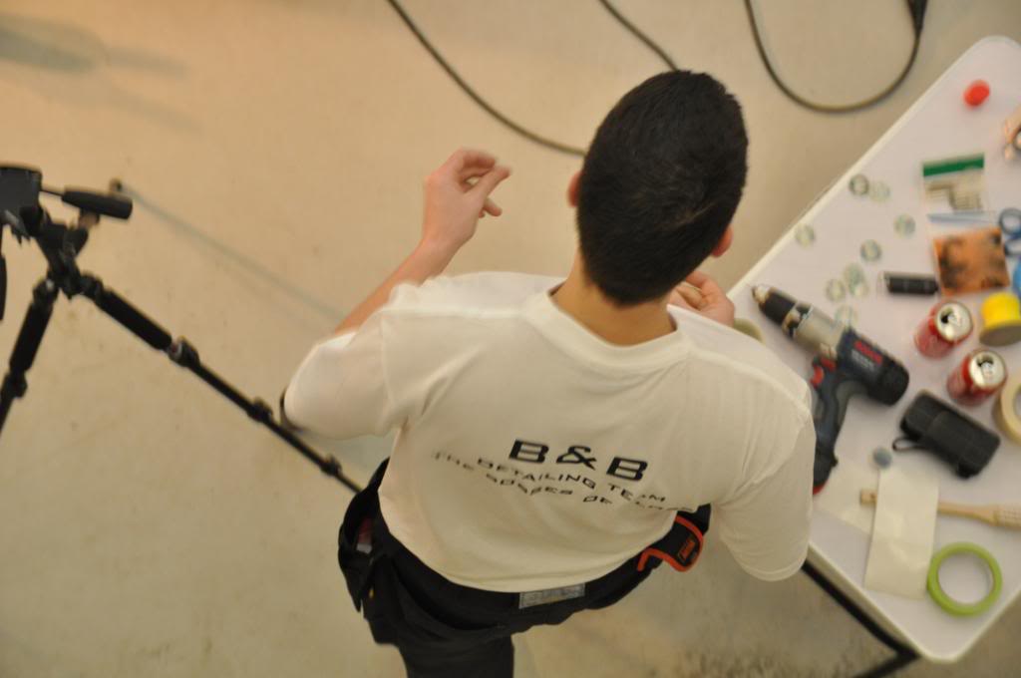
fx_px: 2209
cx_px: 510
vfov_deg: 17.4
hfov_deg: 26.0
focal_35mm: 78
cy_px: 339
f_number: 4.8
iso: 800
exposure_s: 1/60
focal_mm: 52
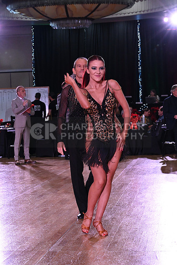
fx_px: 553
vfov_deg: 27.0
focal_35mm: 75
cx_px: 88
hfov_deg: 18.2
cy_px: 132
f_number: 8
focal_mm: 75
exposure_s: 1/320
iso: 5000
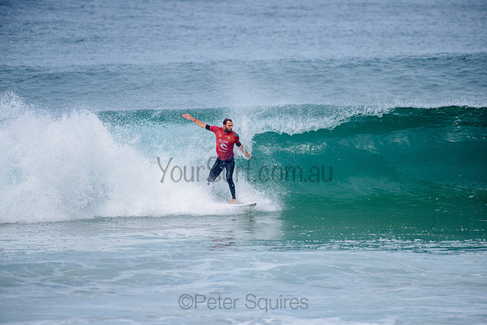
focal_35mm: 500
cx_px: 244
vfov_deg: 2.8
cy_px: 162
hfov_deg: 4.1
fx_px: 6765
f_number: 5.6
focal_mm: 500
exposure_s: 1/2000
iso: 250
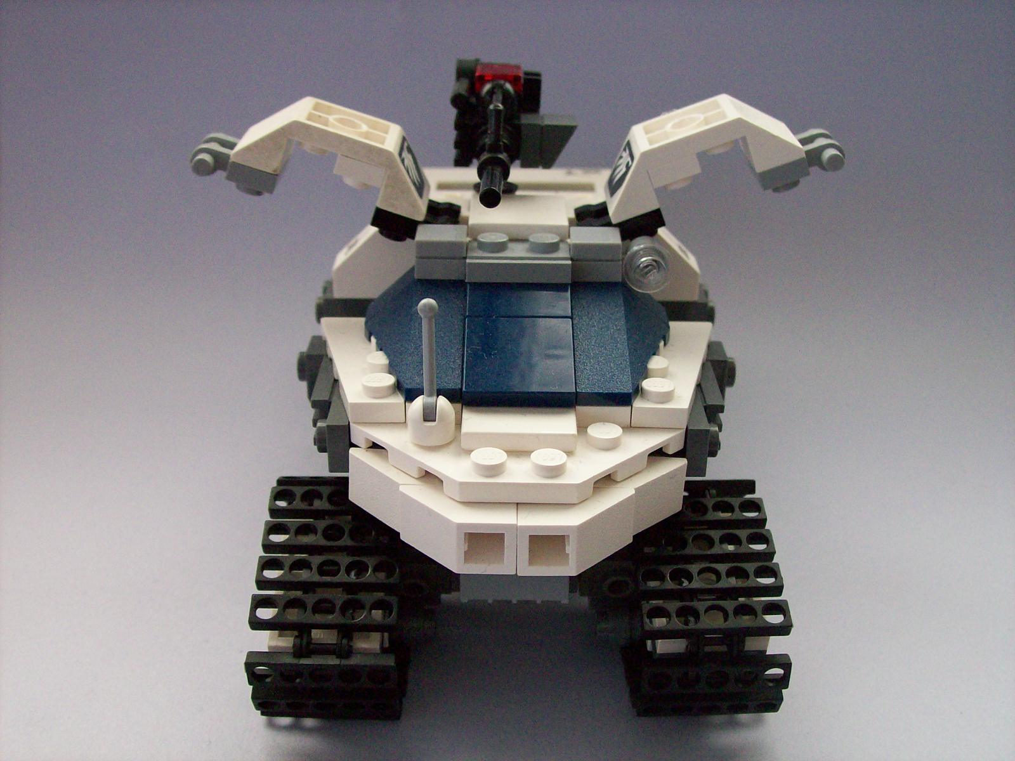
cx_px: 508
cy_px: 380
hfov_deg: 42.1
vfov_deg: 32.2
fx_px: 1319
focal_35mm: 45
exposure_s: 1/41.5
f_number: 3
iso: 160
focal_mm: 7.6
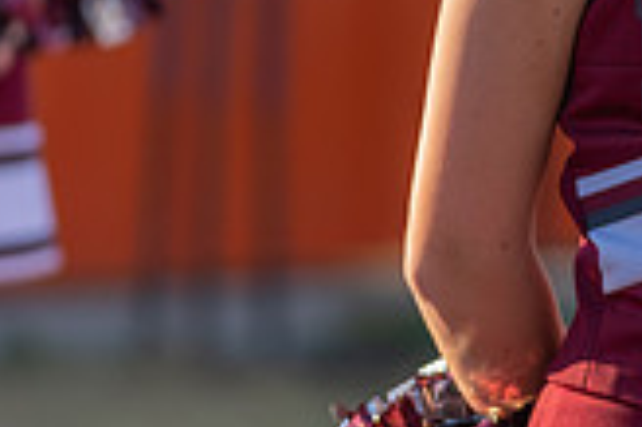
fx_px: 7625
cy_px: -22
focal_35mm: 428
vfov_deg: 3.2
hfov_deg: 4.8
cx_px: 806
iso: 100
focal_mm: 121
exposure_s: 1/1000
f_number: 2.8
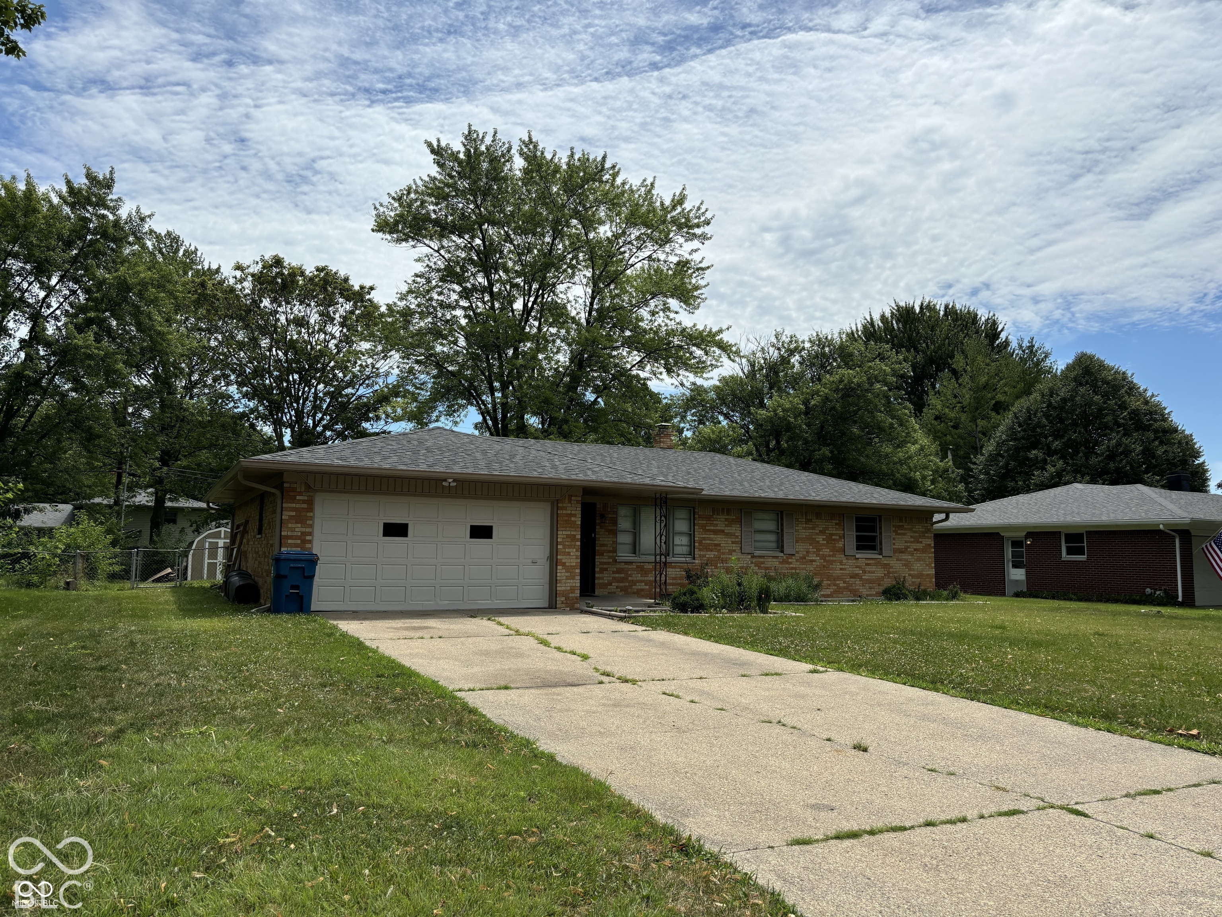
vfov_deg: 53.1
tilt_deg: +7.0
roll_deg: -2.3
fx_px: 918
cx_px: 611
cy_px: 458
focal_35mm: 26
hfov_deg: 67.3
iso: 50
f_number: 1.6
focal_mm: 5.96
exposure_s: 1/6711
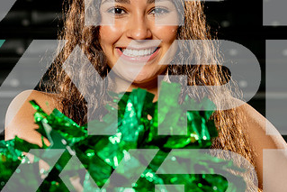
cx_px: 138
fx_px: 1053
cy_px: 86
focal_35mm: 132
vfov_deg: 10.4
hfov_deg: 15.5
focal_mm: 70
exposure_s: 1/250
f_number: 5.6
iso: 160
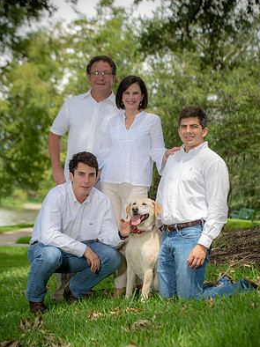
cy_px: 196
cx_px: 131
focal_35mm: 90
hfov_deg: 16.4
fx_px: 902
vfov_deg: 21.8
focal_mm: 82
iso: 100
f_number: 4.5
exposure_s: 1/200
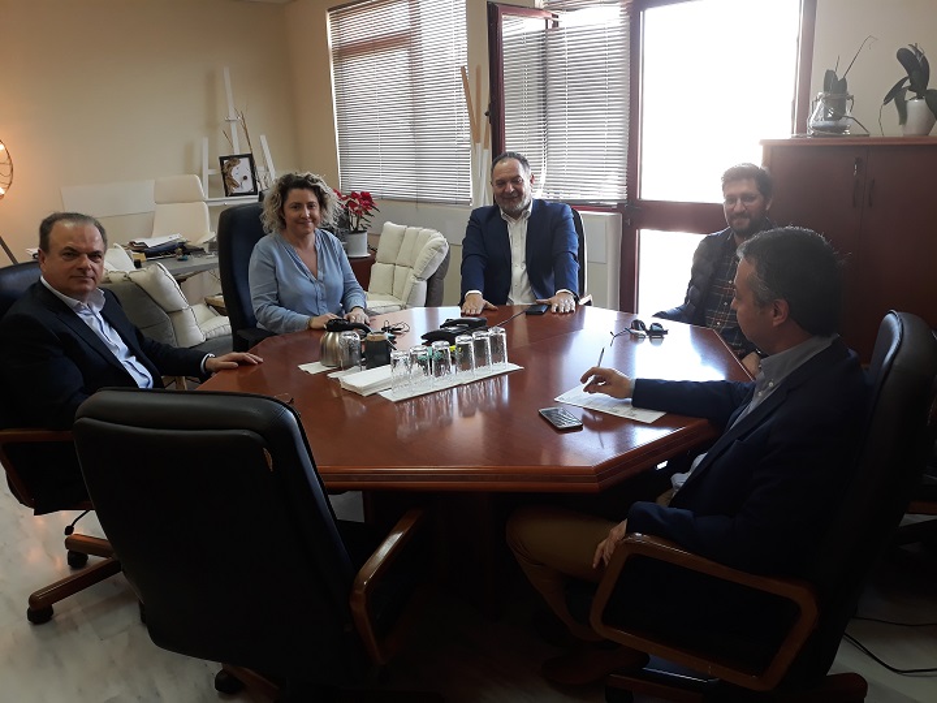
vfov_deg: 51.4
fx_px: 731
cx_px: 468
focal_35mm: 27
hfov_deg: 65.3
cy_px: 352
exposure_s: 1/50
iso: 50
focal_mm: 3.71
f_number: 1.7
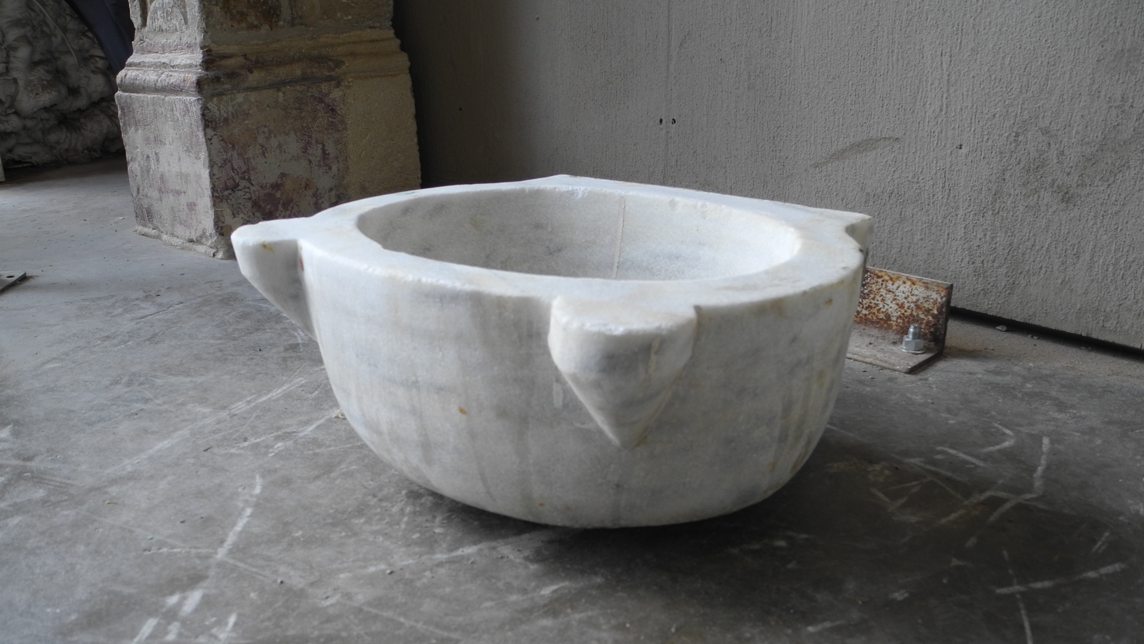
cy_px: 445
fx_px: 1001
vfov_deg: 35.2
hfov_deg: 59.5
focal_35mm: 33
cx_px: 577
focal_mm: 6
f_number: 2.8
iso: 100
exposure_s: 1/60
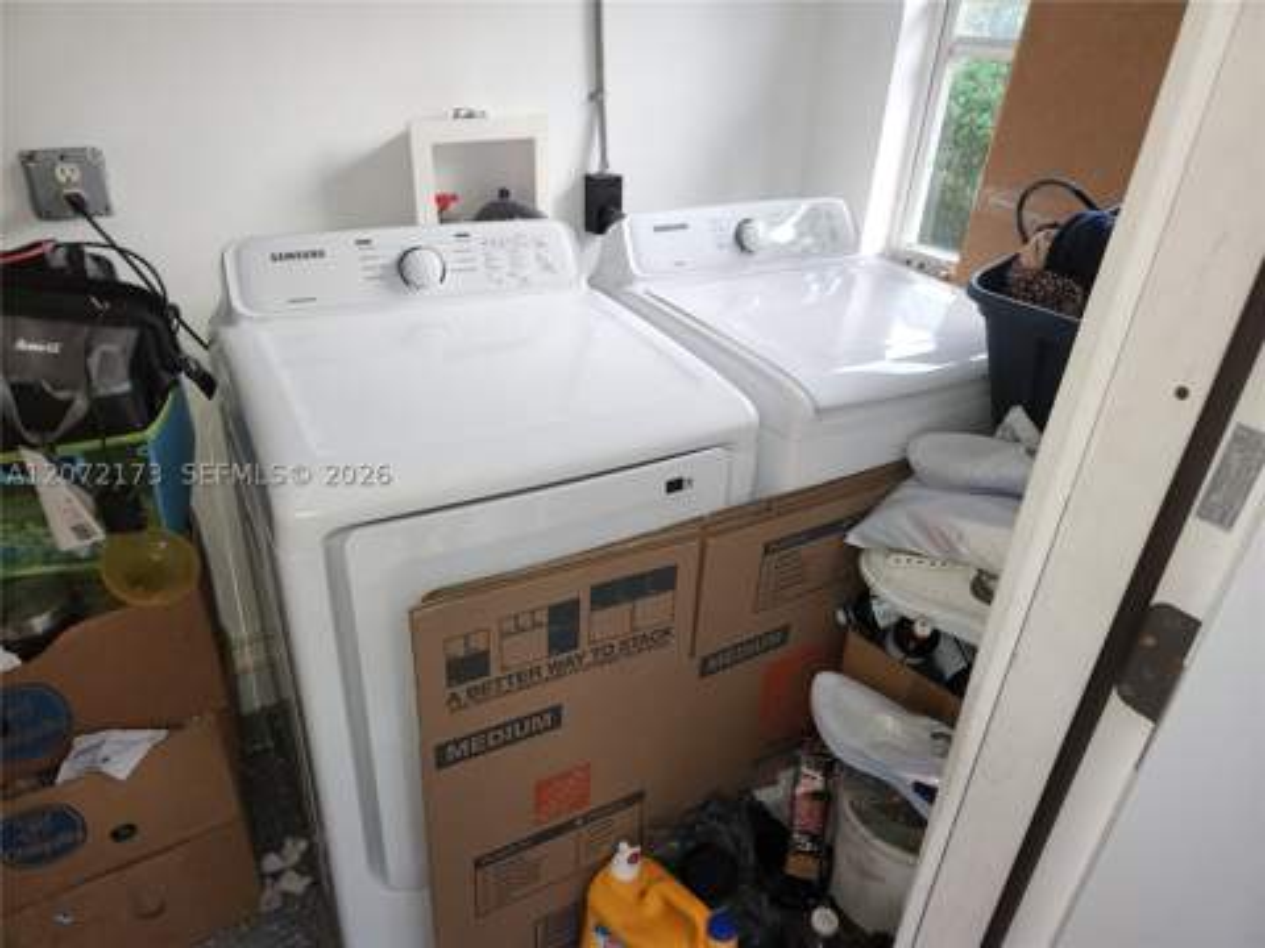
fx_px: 841
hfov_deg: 73.9
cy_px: 474
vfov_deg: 58.9
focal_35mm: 23
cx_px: 632
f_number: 1.8
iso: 64
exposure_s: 1/60
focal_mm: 5.4
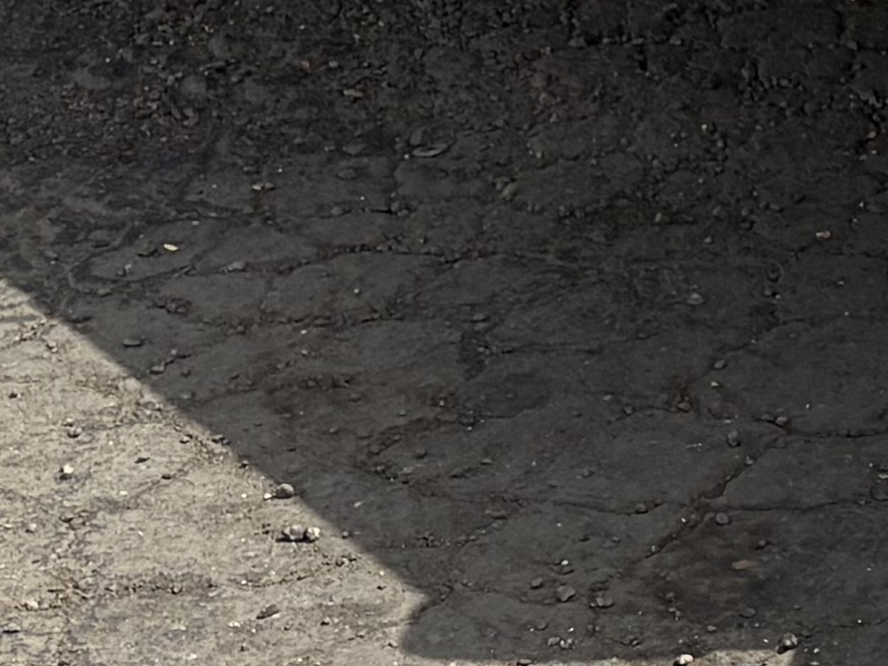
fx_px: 4310
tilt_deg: -20.8
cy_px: -431
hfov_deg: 11.0
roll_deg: -0.3
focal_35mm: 168
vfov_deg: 8.6
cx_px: 1617
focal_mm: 5.96
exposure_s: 1/1587
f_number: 1.6
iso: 50
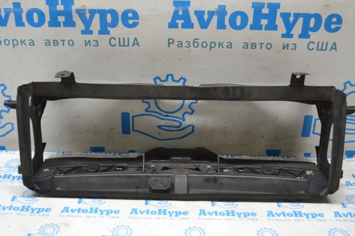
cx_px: 176
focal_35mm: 46
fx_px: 453
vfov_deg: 29.2
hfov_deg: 42.8
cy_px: 117
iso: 560
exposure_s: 1/60
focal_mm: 30
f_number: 4.5
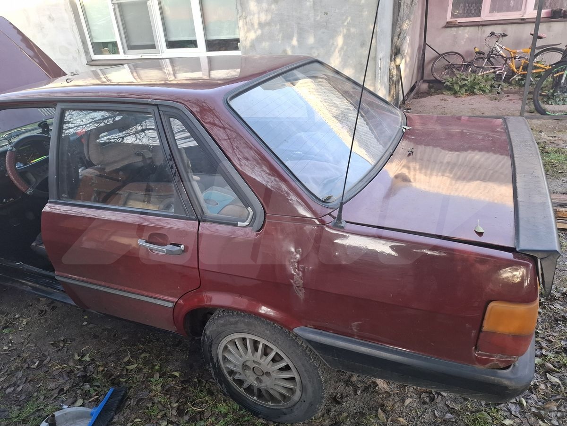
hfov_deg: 73.9
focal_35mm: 23
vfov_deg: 58.9
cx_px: 284
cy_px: 213
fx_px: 377
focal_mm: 5.54
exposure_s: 1/104
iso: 50
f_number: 1.8
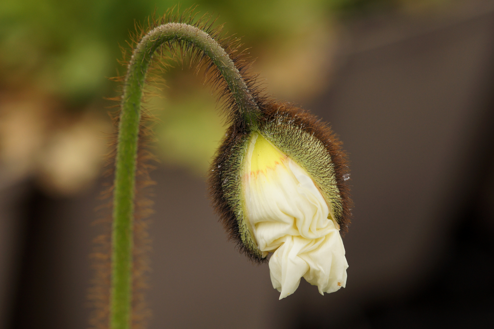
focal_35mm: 150
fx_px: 2058
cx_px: 247
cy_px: 164
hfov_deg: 13.7
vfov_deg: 9.1
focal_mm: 100
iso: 250
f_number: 6.3
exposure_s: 1/160
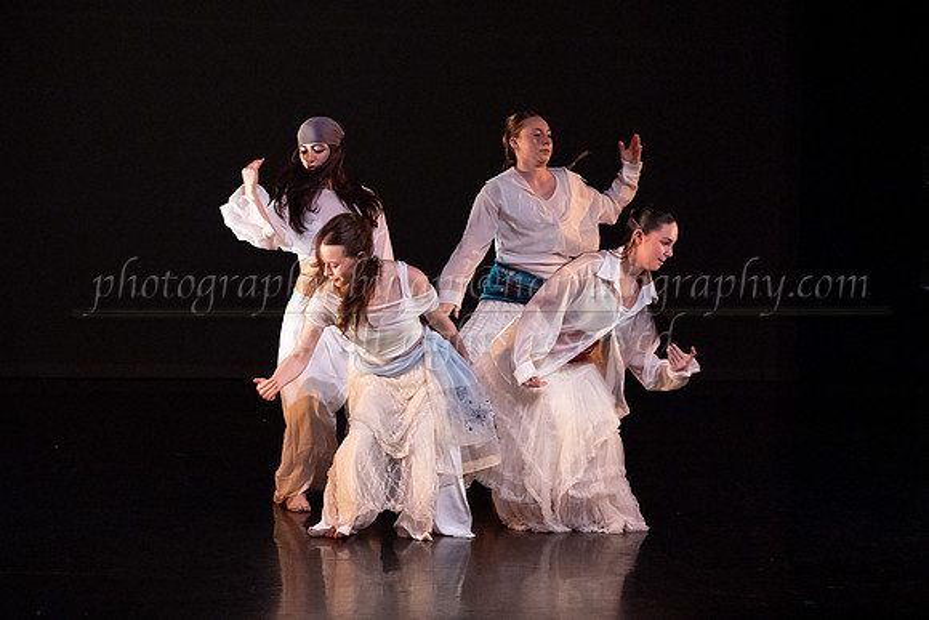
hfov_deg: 23.7
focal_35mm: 86
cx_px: 520
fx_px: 2212
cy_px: 286
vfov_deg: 15.9
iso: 4000
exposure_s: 1/400
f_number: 4
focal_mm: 72
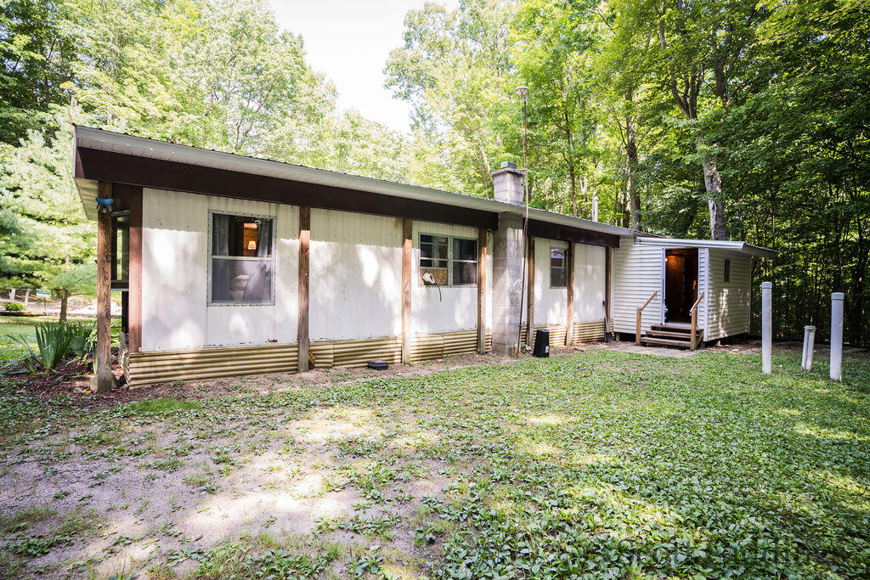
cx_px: 435
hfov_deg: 93.3
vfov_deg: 70.5
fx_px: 411
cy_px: 290
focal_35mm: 17
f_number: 2.8
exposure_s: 1/160
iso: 320
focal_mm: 17
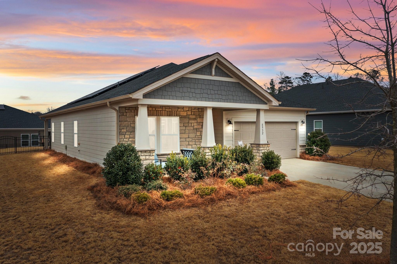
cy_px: 132
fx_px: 309
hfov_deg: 65.5
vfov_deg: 46.4
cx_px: 198
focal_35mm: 28
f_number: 4.5
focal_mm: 10.26
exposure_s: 1/200
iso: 100
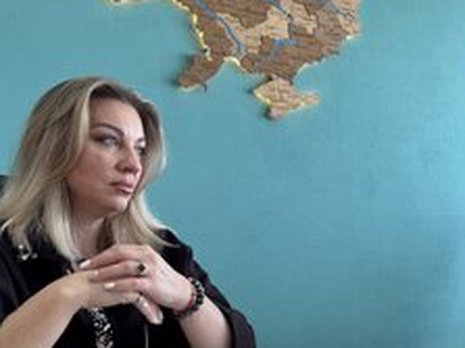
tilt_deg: -0.1
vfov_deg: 33.3
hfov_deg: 43.9
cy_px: 227
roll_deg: -0.2
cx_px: 238
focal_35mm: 43
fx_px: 577
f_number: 1.78
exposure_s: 1/155
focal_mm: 6.76
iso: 100
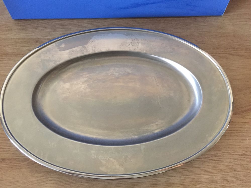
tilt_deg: -68.2
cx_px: 126
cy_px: 94
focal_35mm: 29
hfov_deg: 61.7
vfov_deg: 48.2
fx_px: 210
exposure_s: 1/17
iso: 320
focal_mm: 4.15
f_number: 2.2
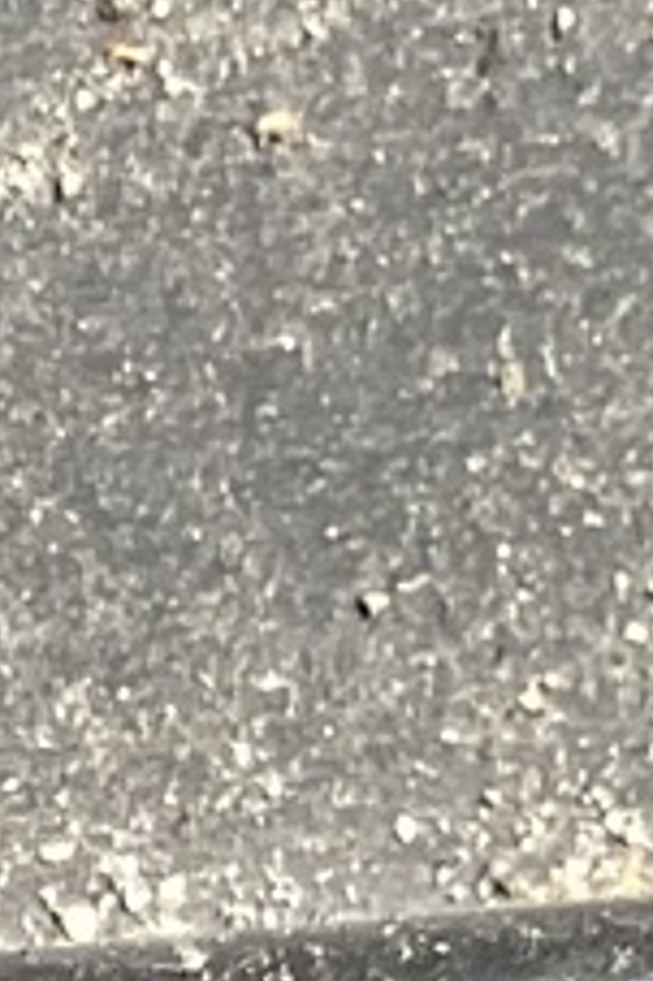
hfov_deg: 4.6
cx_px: -2050
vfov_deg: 7.4
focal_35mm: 268
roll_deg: +6.6
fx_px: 7302
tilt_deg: +1.6
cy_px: 1945
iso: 50
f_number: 1.8
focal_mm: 3
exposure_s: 1/50
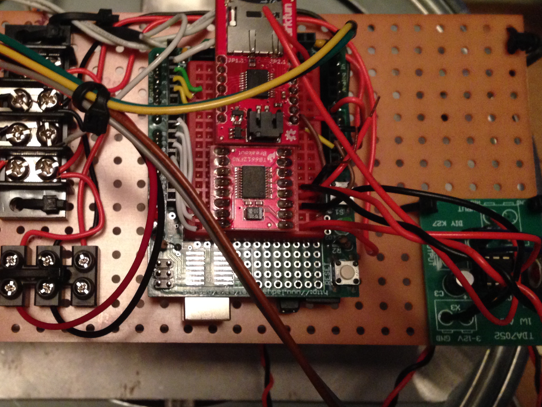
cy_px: 185
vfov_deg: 30.9
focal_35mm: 47
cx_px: 160
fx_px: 736
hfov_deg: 39.7
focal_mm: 4.12
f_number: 2.4
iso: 400
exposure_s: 1/15
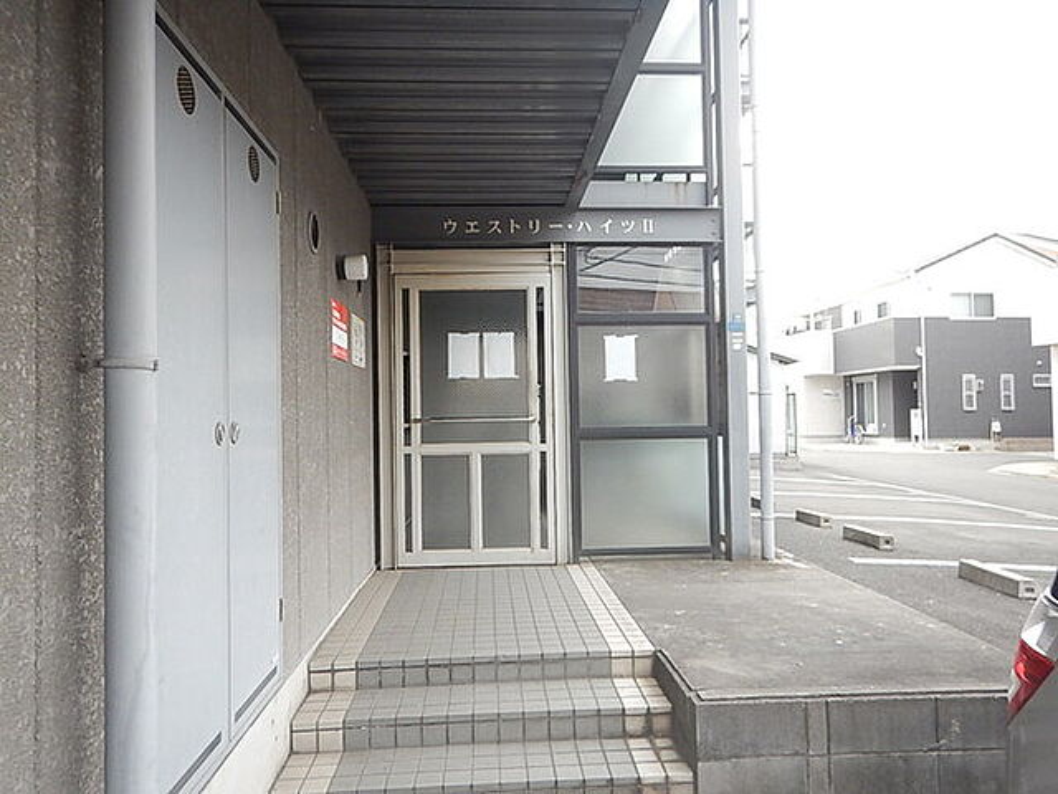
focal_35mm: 24
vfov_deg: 56.8
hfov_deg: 71.6
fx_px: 734
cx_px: 529
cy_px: 397
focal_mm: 4.3
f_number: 2.8
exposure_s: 1/250
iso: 320
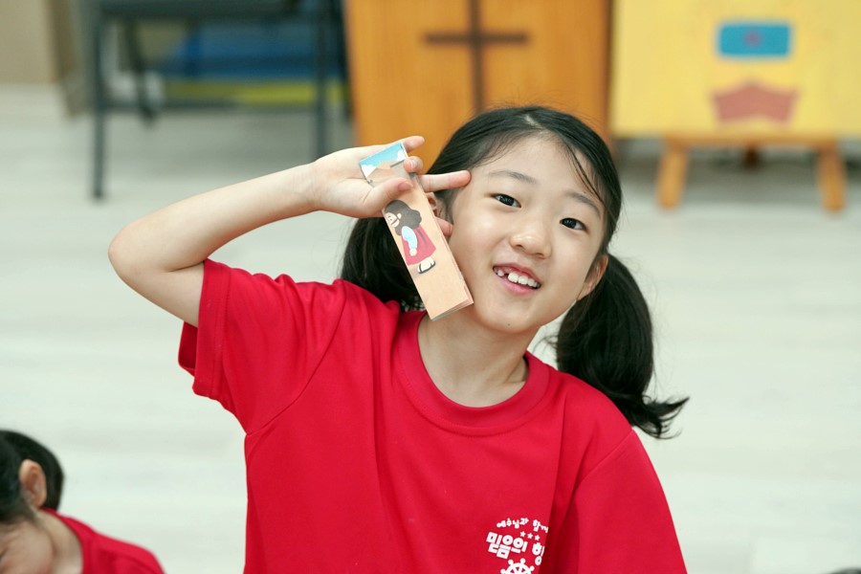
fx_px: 2272
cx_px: 430
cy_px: 287
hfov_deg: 21.5
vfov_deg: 14.4
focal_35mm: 95
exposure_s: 1/160
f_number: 4
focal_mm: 95
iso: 1600
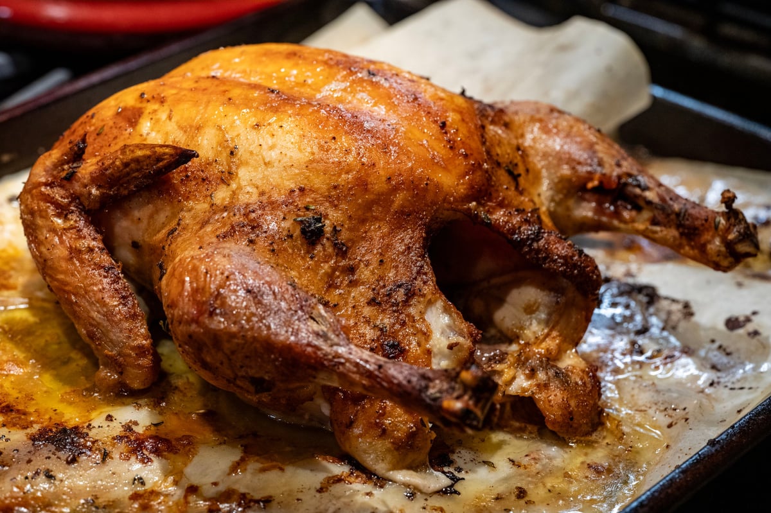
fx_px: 2248
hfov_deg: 19.5
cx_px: 386
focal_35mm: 105
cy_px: 256
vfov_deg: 13.0
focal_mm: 105
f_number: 8
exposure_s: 1/100
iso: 2000
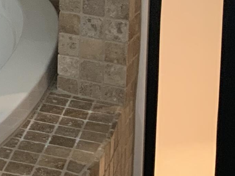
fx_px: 856
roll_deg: +0.4
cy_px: -140
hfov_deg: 14.0
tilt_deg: -5.1
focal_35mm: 126
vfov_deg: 11.0
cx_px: -175
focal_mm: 3
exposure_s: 1/60
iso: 160
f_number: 1.8
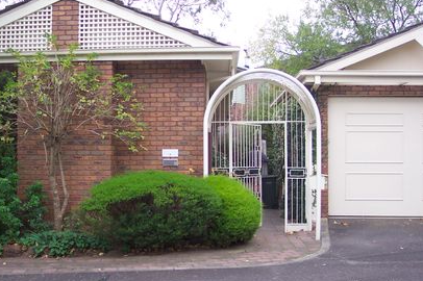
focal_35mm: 44
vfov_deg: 30.5
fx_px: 517
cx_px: 181
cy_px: 148
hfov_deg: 44.4
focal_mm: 8
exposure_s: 1/90
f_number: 2.8
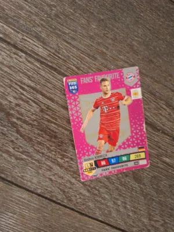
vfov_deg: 73.9
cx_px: 87
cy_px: 116
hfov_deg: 58.9
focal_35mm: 23
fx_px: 154
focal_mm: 5.54
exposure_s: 1/20
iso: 500
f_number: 1.8
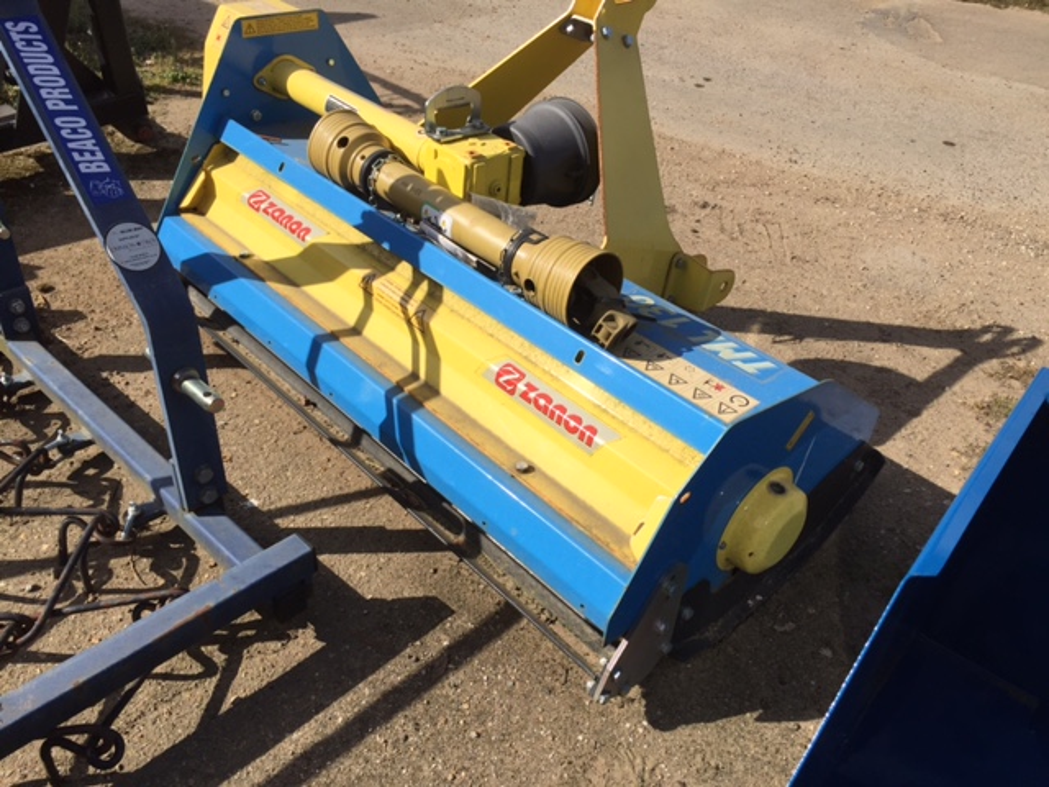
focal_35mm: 29
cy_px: 394
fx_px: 879
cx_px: 524
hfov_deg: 61.7
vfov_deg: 48.2
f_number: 2.2
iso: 32
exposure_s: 1/2825
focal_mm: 4.15
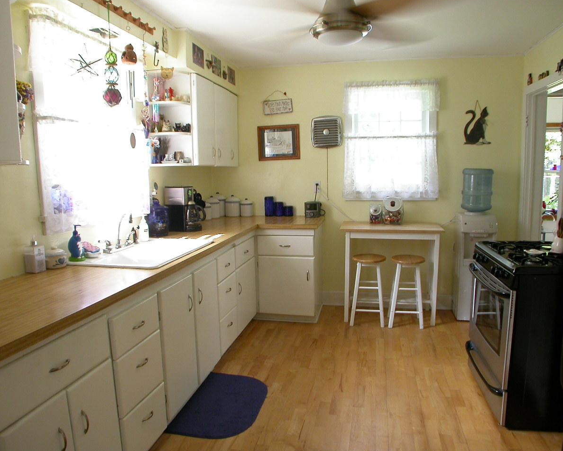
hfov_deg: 45.8
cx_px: 280
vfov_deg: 37.3
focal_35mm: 40
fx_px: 667
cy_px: 225
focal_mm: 7.85
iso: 100
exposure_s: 1/20.1
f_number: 2.6
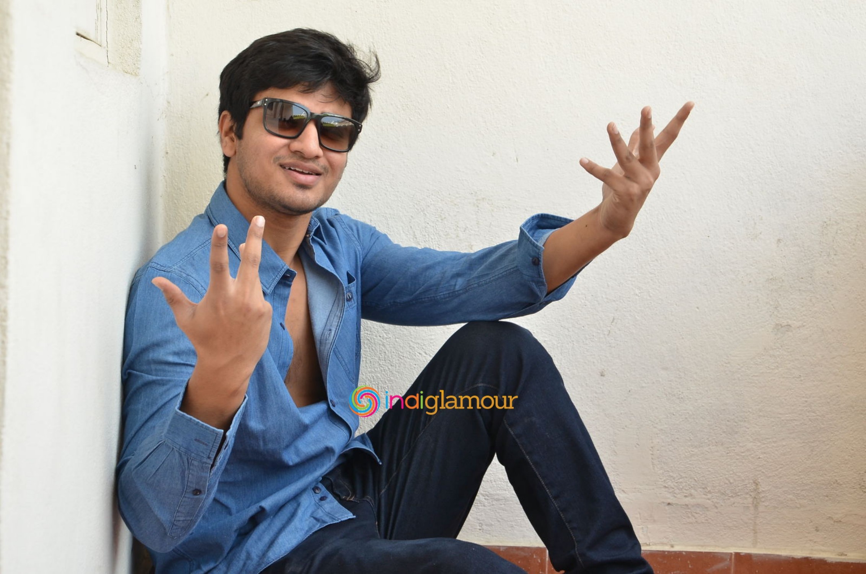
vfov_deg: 20.1
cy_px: 287
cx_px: 433
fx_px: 1621
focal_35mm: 68
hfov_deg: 29.9
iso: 500
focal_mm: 45
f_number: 5.6
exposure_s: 1/125
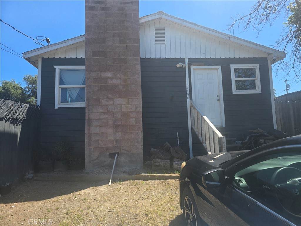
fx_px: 200
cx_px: 150
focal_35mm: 23
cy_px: 113
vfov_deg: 58.9
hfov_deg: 73.9
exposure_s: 1/439
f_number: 1.7
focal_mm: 6.3
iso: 12
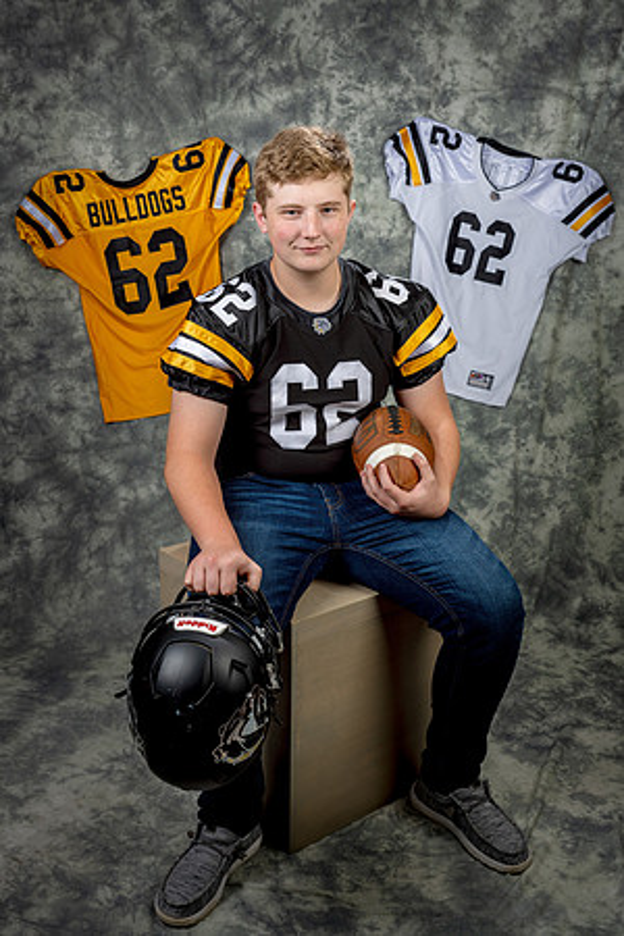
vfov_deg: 54.4
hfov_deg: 37.9
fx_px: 910
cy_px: 468
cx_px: 312
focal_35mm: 35
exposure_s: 1/160
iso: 125
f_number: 6.3
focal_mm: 35
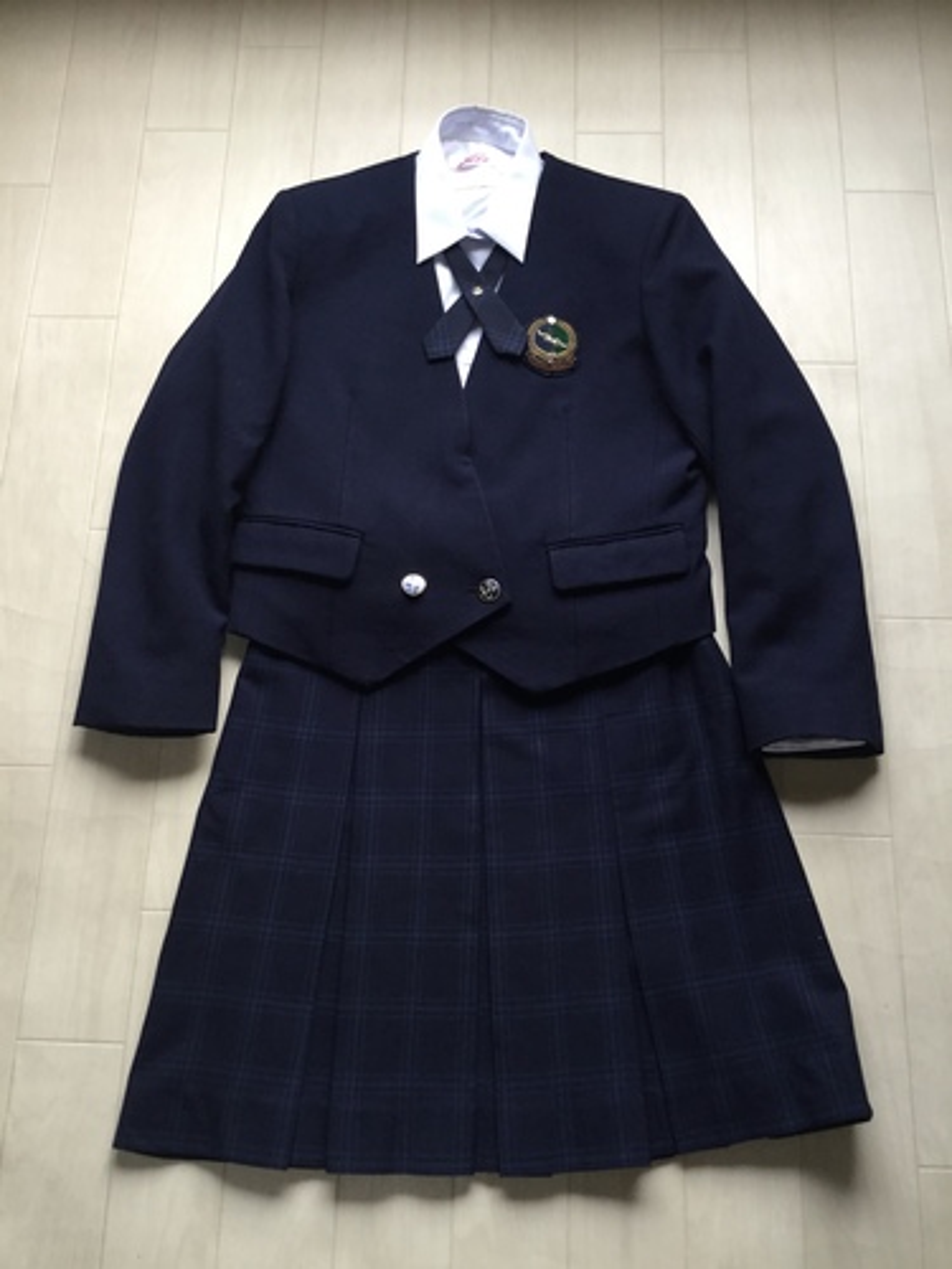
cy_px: 634
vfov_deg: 58.4
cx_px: 476
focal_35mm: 31
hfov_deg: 45.4
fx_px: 1137
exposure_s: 1/33
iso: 40
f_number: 2.4
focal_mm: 3.3
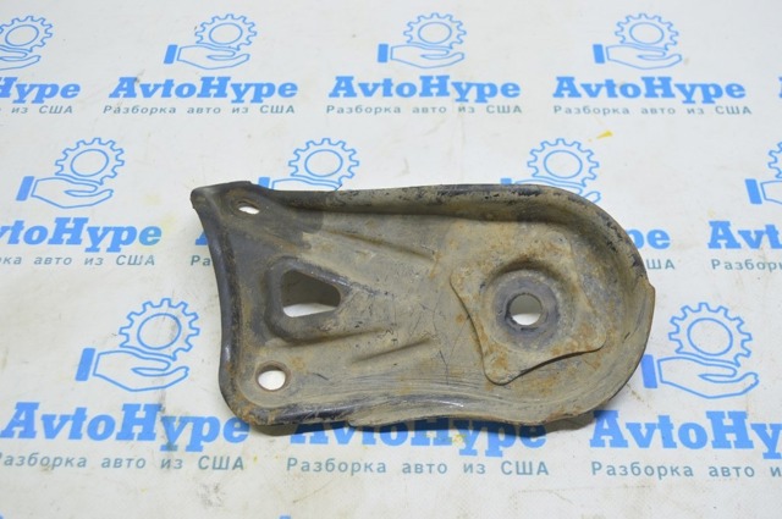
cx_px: 391
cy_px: 260
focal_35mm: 42
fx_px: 911
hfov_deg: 46.5
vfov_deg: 31.8
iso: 400
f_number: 5.6
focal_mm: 28
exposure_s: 1/20
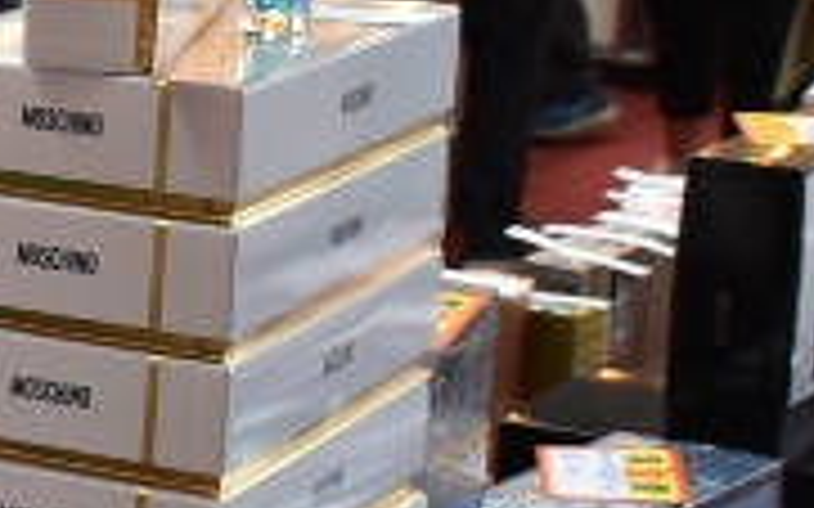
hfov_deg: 11.7
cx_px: -677
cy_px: 166
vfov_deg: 8.0
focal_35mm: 164
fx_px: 3637
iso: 450
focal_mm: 18
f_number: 4
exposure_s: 1/60
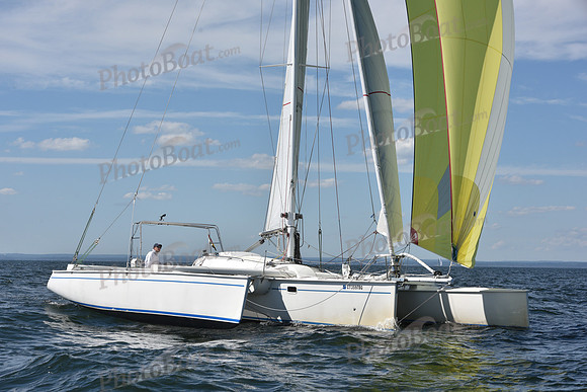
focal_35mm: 75
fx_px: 1223
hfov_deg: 27.0
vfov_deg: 18.2
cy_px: 196
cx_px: 294
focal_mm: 75
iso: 320
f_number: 10
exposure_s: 1/1250
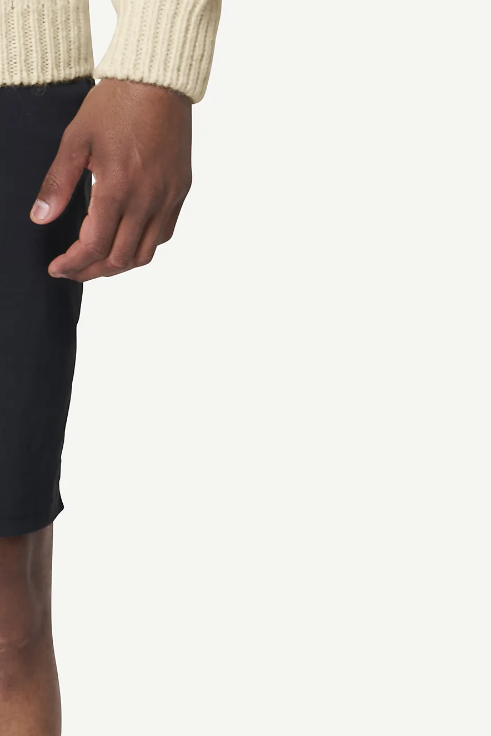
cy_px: 35
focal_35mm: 304
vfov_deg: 6.8
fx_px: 6219
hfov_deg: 4.5
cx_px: -217
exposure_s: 1/50
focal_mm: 70
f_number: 5.6
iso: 100
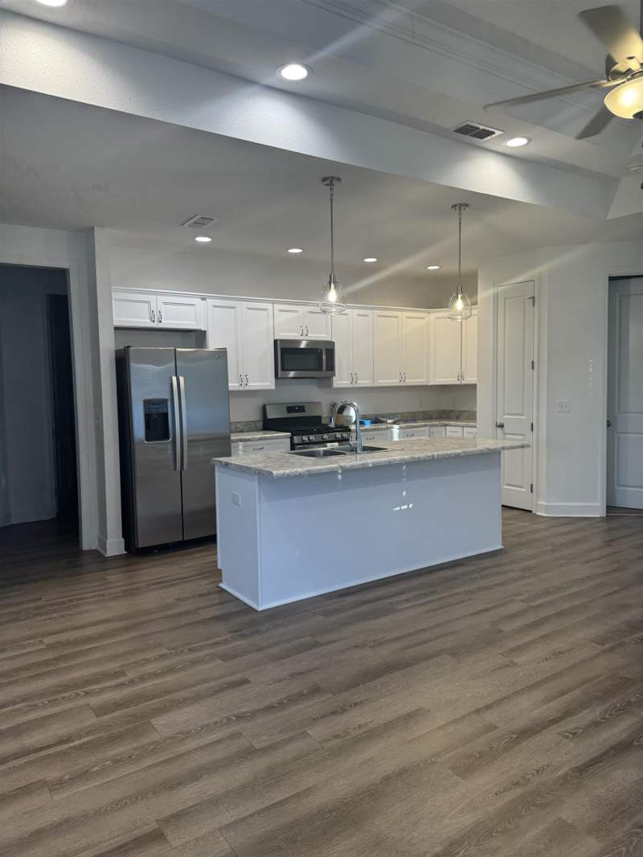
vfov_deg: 71.6
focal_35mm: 24
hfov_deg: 56.8
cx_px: 322
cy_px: 428
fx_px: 594
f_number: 1.78
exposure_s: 1/120
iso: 125
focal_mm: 6.76
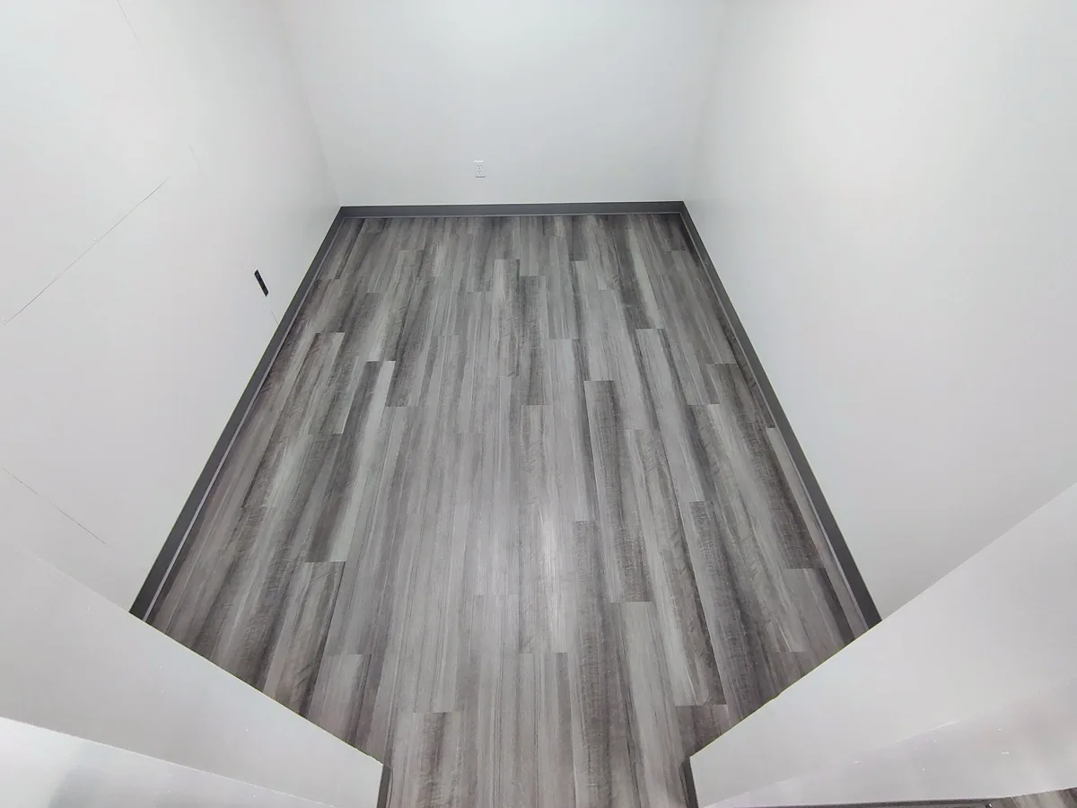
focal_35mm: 16
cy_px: 404
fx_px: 498
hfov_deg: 94.5
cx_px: 538
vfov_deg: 78.1
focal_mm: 2.13
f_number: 2.2
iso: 330
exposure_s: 1/60
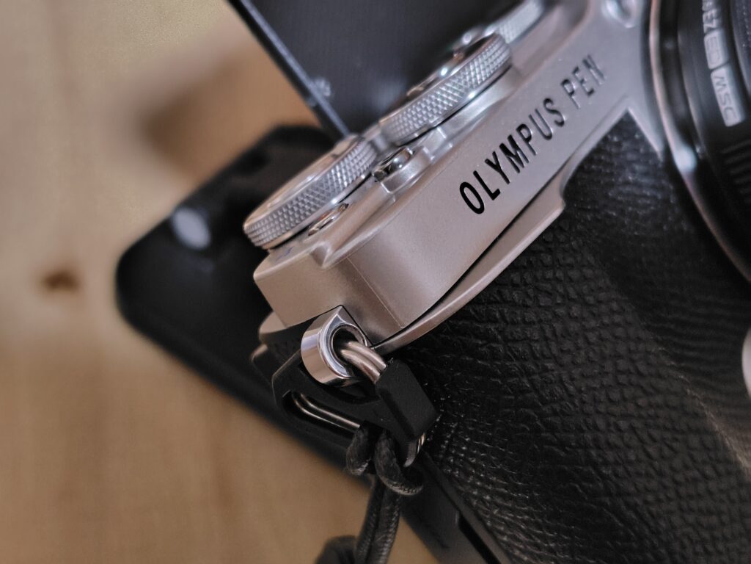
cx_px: 376
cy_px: 282
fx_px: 499
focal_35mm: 23
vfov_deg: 58.9
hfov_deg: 73.9
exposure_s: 1/30
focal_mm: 5.6
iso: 1561
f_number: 1.9
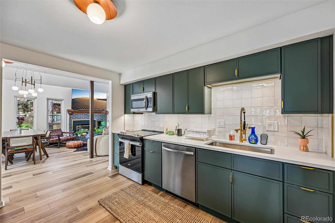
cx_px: 168
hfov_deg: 104.3
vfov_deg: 81.2
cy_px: 112
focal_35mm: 14
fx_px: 130
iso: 280
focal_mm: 14
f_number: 8
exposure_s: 1/15
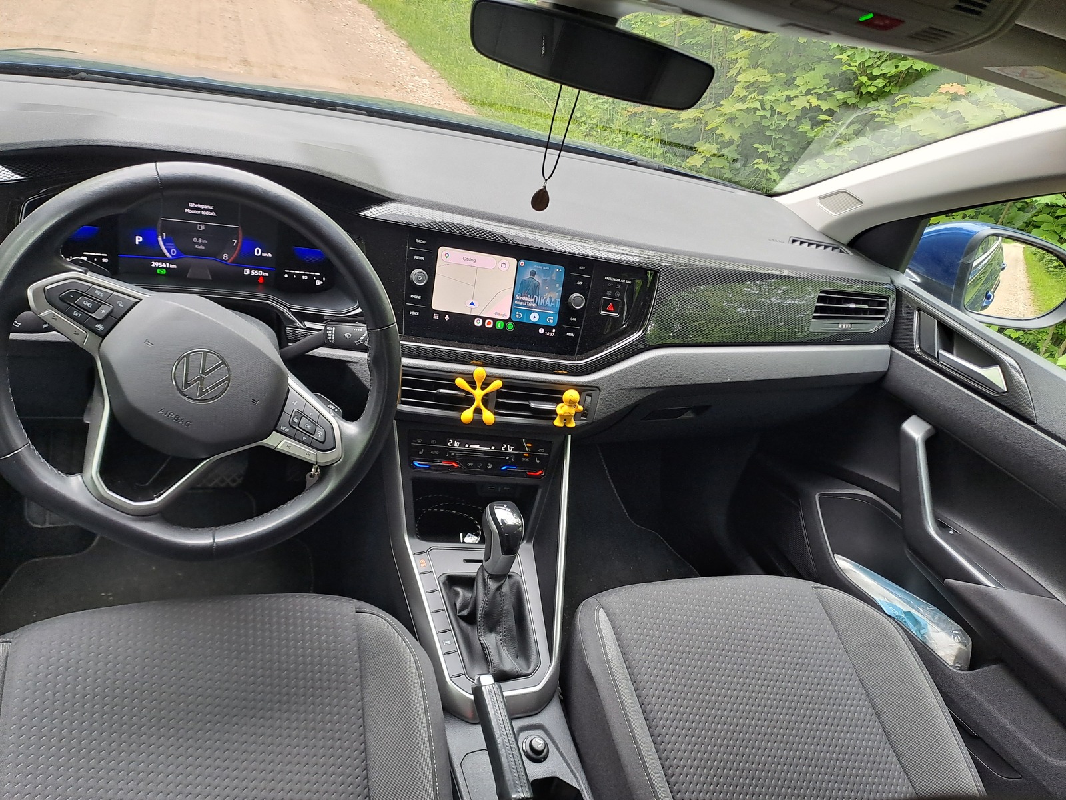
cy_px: 400
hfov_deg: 69.4
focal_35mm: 25
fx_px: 770
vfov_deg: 54.9
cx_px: 533
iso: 50
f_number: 1.8
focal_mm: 4.65
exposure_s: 1/100
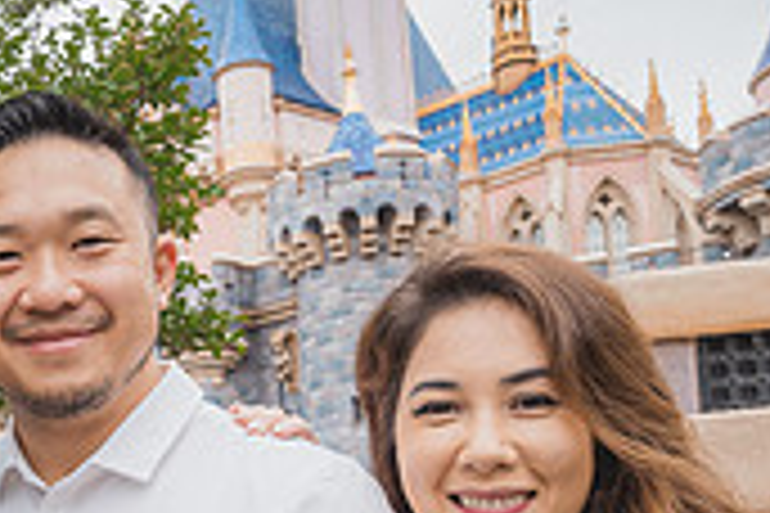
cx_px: -104
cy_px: 605
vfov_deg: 20.9
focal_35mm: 61
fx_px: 1305
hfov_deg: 29.3
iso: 250
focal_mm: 18
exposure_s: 1/160
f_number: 4.5
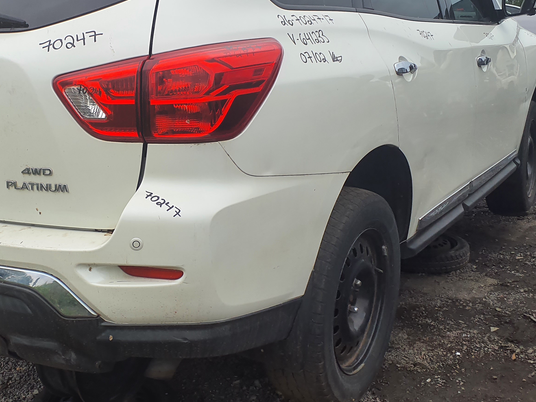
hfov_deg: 38.6
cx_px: 135
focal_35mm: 48
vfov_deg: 30.2
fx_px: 743
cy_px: 168
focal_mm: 3.58
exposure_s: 1/766
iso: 40
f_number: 1.9
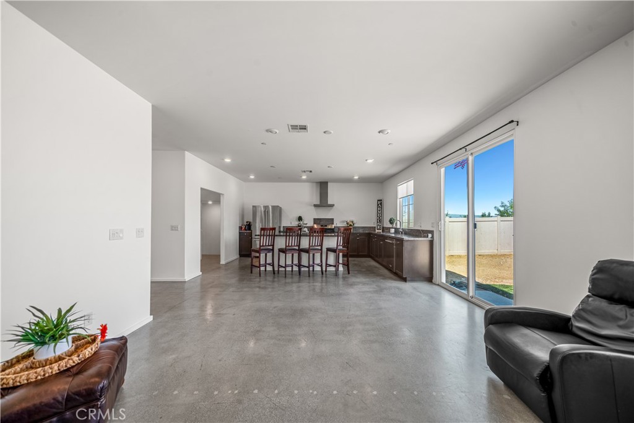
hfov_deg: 112.6
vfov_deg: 90.0
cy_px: 212
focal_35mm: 12
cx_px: 317
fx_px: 211
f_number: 8
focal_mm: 12
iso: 200
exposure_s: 1/320
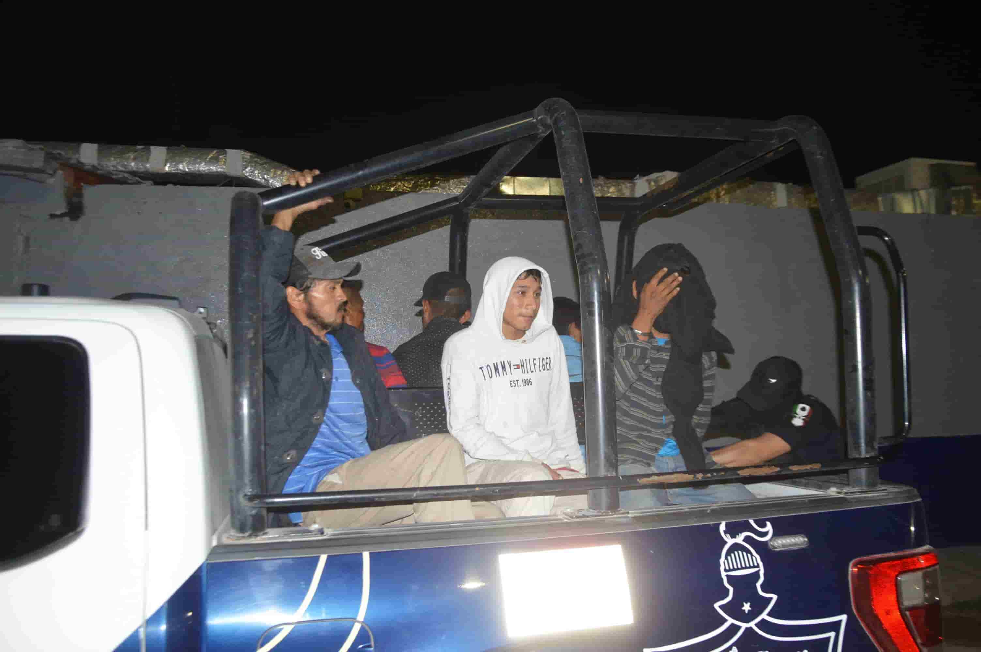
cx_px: 490
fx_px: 858
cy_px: 326
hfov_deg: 59.5
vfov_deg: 41.6
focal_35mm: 32
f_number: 3.8
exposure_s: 1/60
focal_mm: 21
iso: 1400
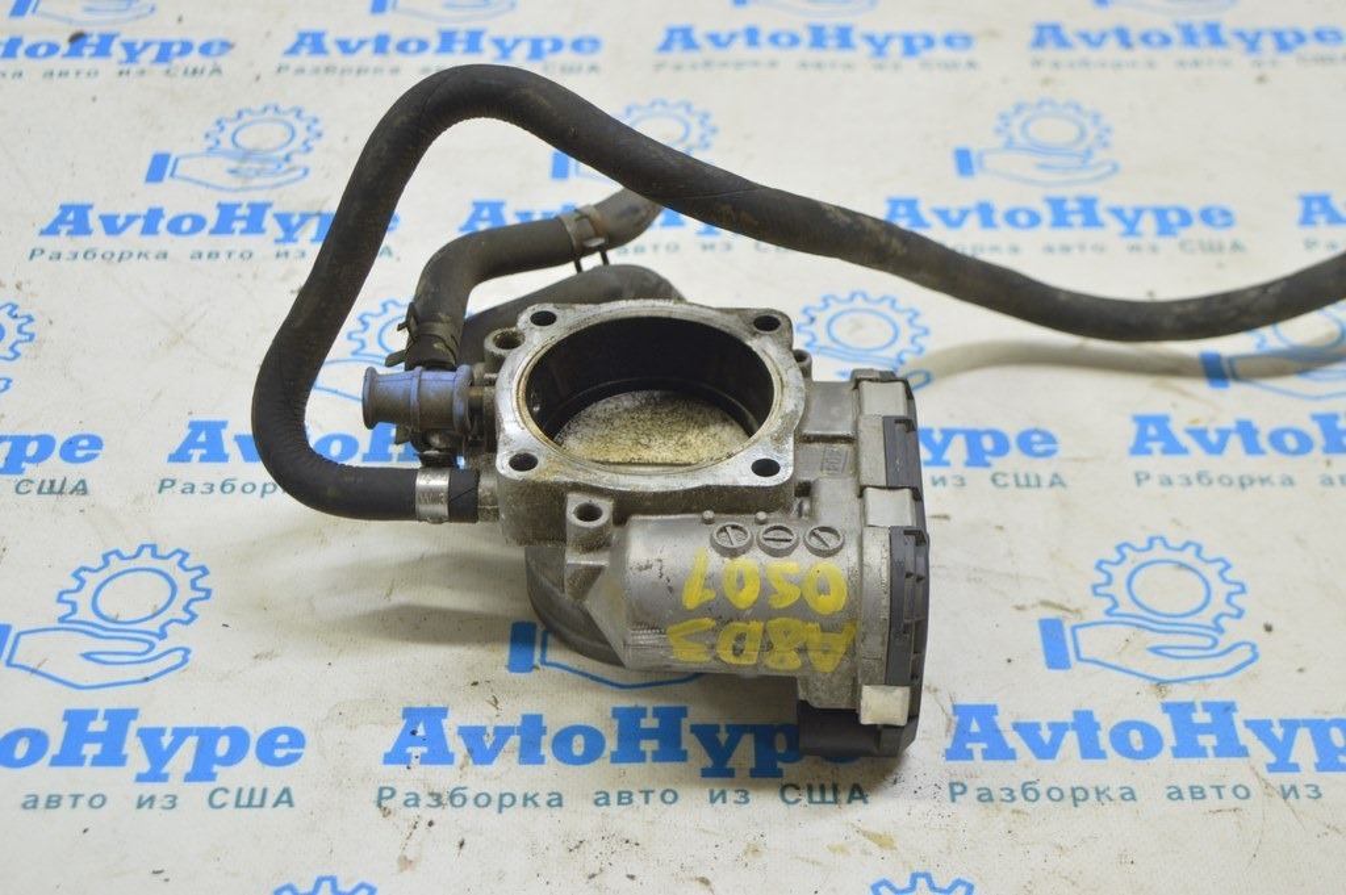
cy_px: 448
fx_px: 2129
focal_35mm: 57
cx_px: 673
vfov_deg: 23.7
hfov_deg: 35.1
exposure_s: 1/20
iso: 400
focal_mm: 38
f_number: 5.6
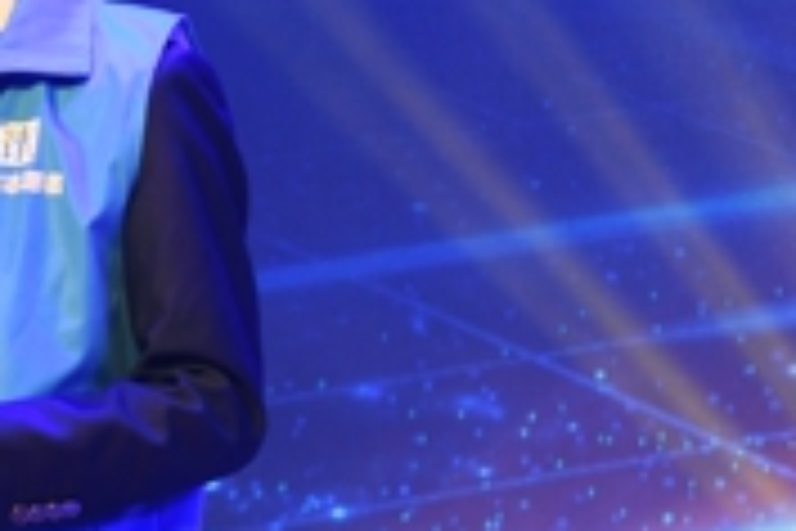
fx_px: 5947
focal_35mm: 269
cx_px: -63
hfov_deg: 7.6
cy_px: 164
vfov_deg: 5.1
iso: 800
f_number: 5.6
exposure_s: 1/125
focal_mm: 70
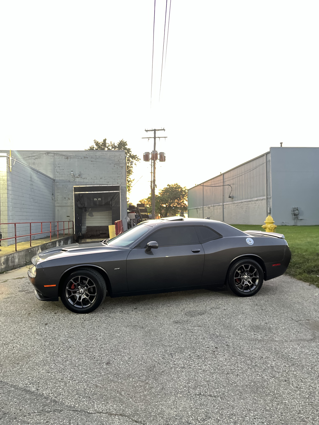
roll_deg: +0.9
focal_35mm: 26
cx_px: 160
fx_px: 319
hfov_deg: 53.1
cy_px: 212
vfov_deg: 67.3
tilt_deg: -0.4
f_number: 1.6
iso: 1000
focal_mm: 5.1
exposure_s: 1/20
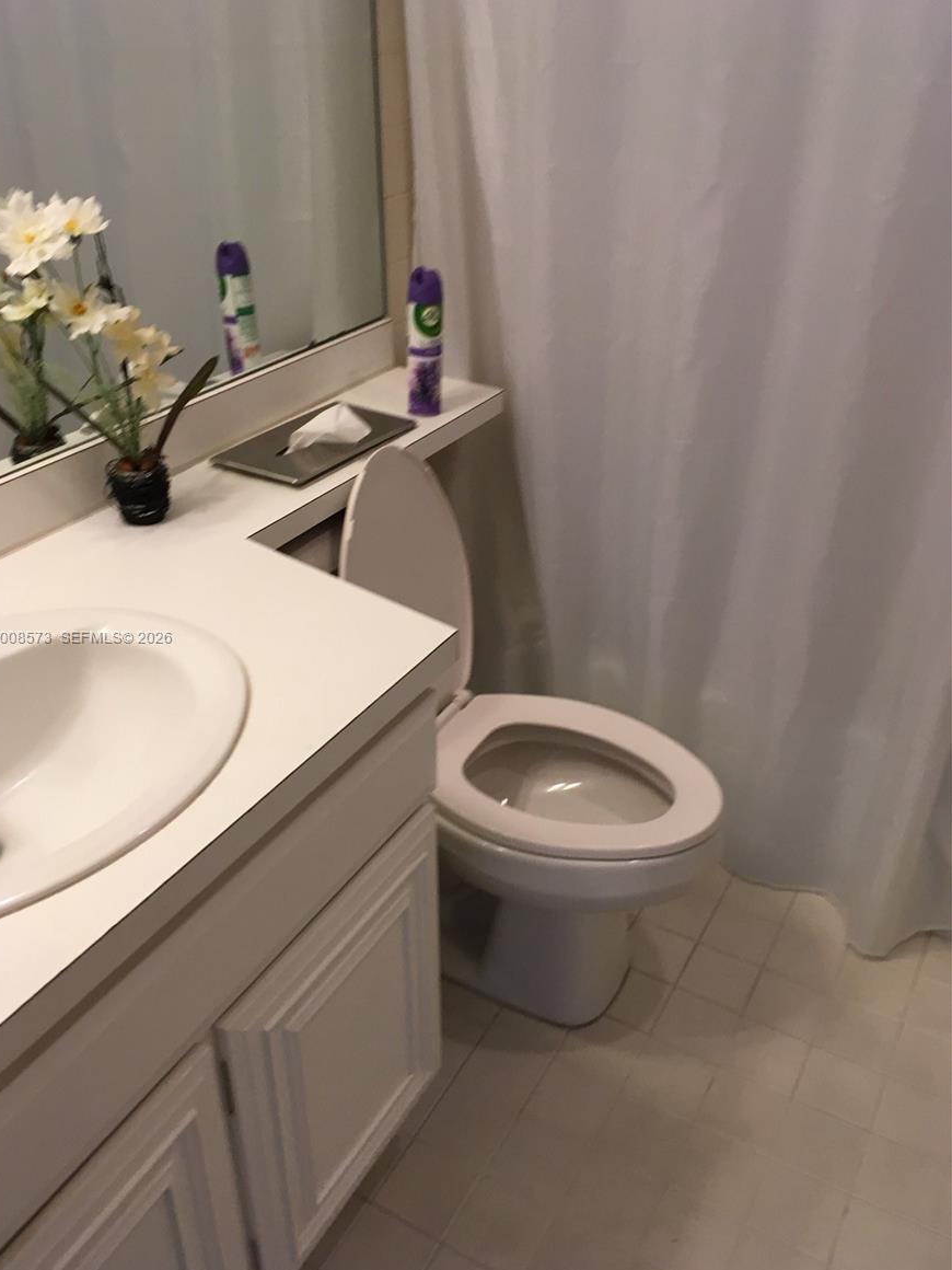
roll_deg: -0.2
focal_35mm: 30
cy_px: 638
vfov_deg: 60.0
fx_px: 1100
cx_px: 461
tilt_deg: -27.8
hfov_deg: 46.8
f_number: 2.2
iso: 64
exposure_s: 1/30
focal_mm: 4.15
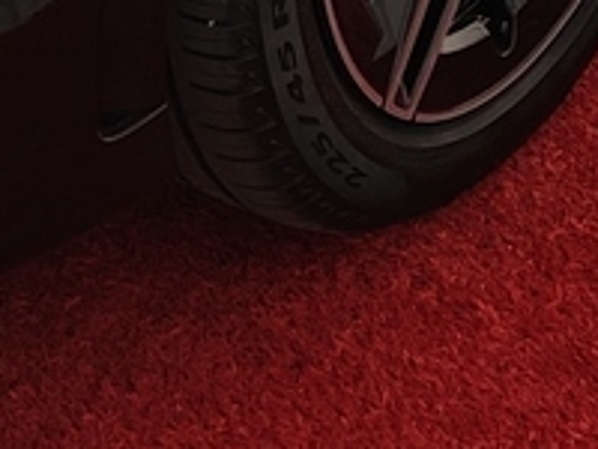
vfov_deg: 6.5
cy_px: -853
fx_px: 3611
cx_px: -150
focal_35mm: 209
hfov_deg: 9.3
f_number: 1.8
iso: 80
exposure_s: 1/50
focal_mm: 5.59
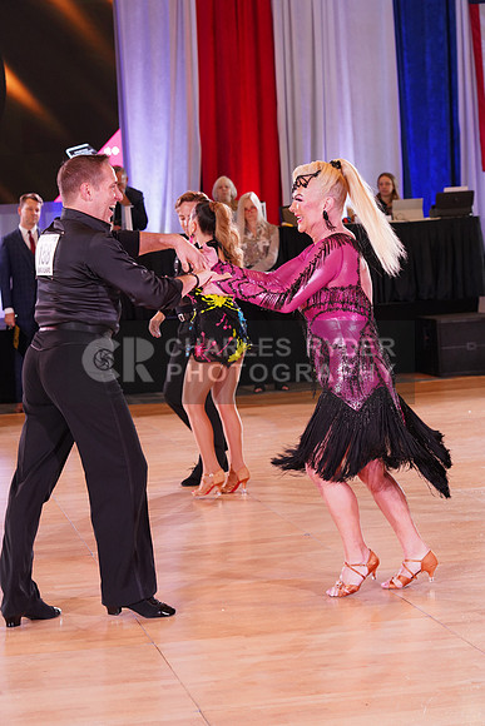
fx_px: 1898
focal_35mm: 94
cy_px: 363
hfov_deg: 14.6
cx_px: 242
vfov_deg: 21.7
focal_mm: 94
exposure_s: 1/160
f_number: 5.6
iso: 2000
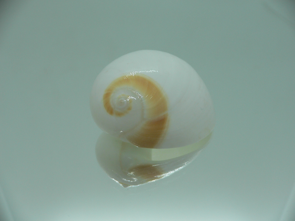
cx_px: 148
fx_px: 298
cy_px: 110
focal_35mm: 35
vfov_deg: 40.7
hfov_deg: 52.6
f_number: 2.8
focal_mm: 4.6
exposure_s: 1/60
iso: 80
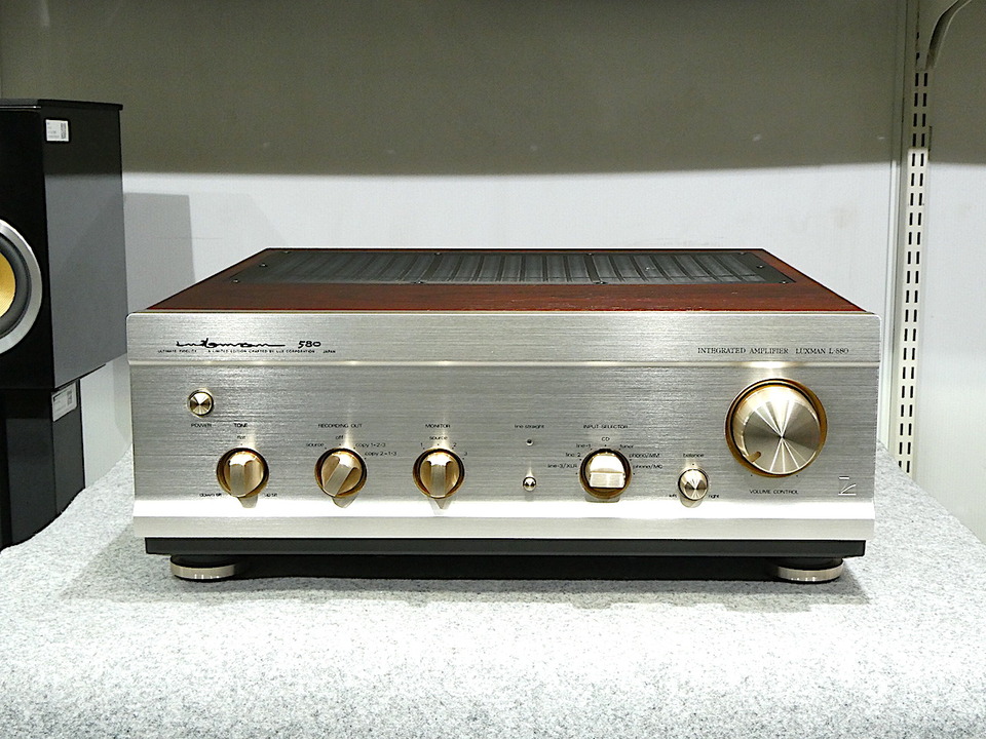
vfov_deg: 29.1
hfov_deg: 38.2
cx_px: 493
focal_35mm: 50
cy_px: 370
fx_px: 1424
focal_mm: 9
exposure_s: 1/6
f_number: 6.3
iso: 400
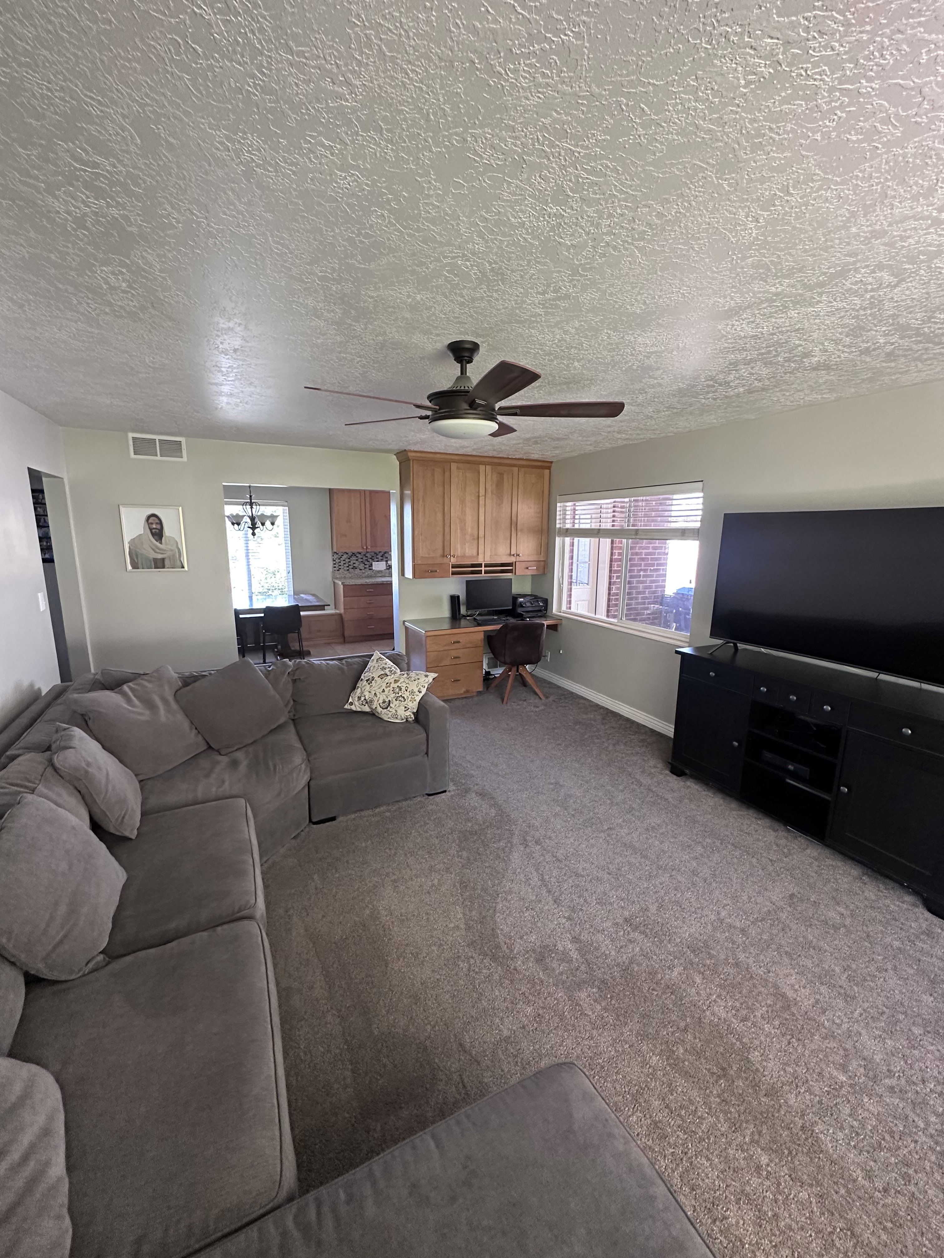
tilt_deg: -10.5
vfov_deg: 102.1
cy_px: 629
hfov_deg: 85.7
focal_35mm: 14
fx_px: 509
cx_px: 472
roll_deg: -1.0
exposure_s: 1/84
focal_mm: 2.22
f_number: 2.2
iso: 320
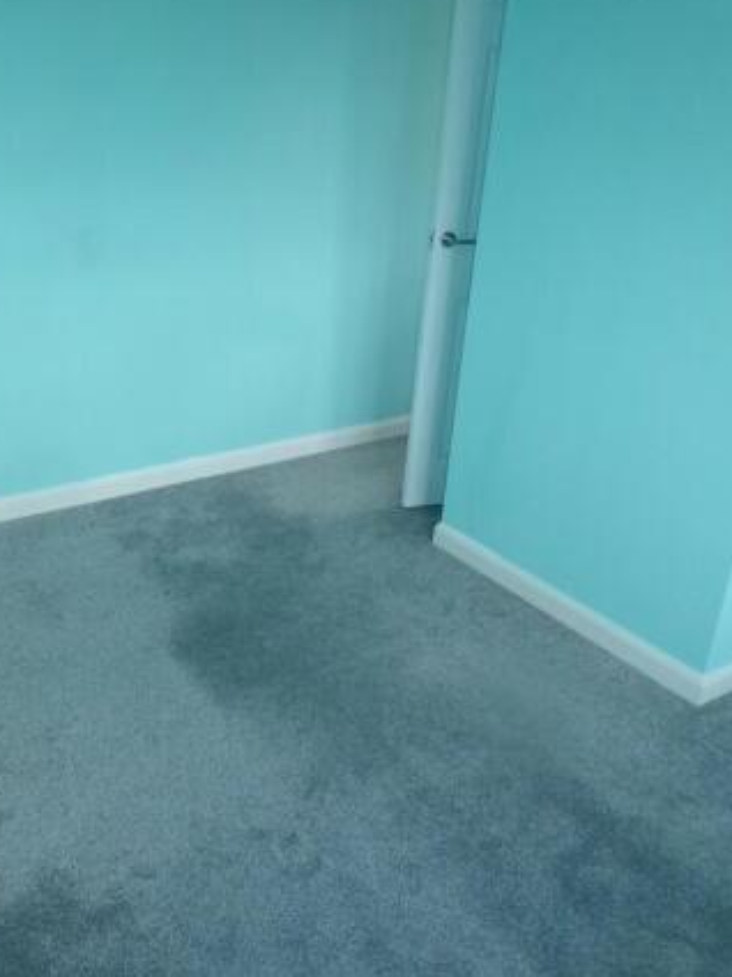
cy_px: 487
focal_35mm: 33
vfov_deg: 55.4
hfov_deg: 41.9
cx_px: 197
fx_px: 930
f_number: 3.3
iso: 200
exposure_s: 1/60
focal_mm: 4.3
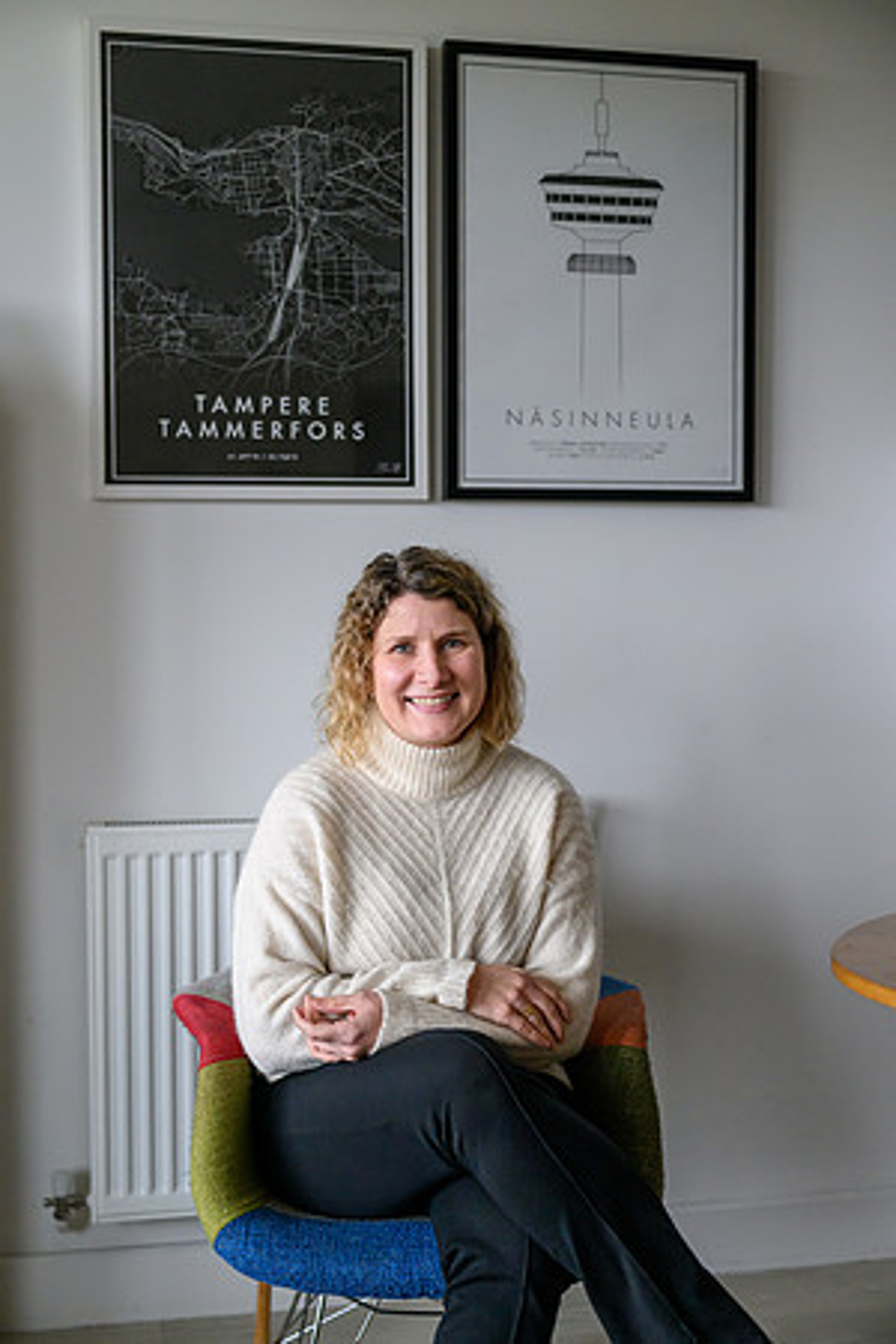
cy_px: 672
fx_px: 1680
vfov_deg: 43.6
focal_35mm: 45
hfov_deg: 29.9
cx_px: 448
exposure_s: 1/250
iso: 3200
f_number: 2.2
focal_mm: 45
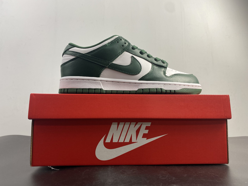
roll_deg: -0.3
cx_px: 124
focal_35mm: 26
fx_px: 186
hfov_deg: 67.3
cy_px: 93
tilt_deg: +6.8
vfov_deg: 53.1
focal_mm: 4.25
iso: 80
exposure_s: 1/100
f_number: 1.8
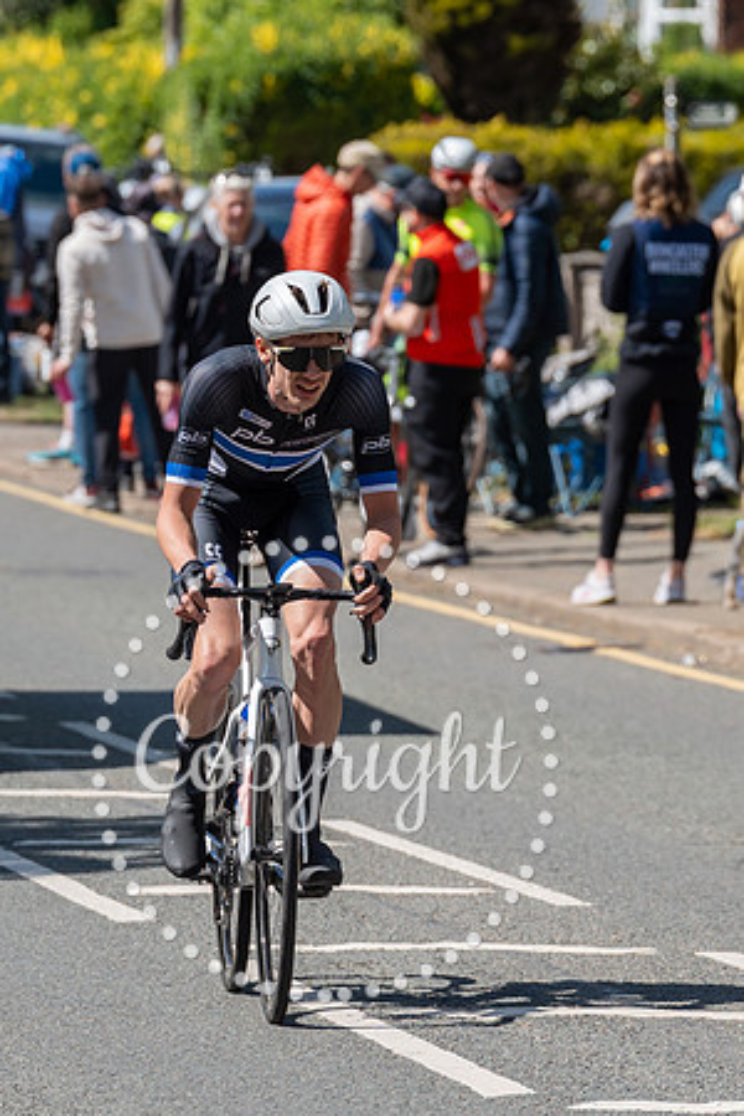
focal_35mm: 382
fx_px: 11840
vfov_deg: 5.4
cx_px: 234
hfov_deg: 3.6
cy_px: 506
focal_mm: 200
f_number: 5.6
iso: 250
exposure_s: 1/1000
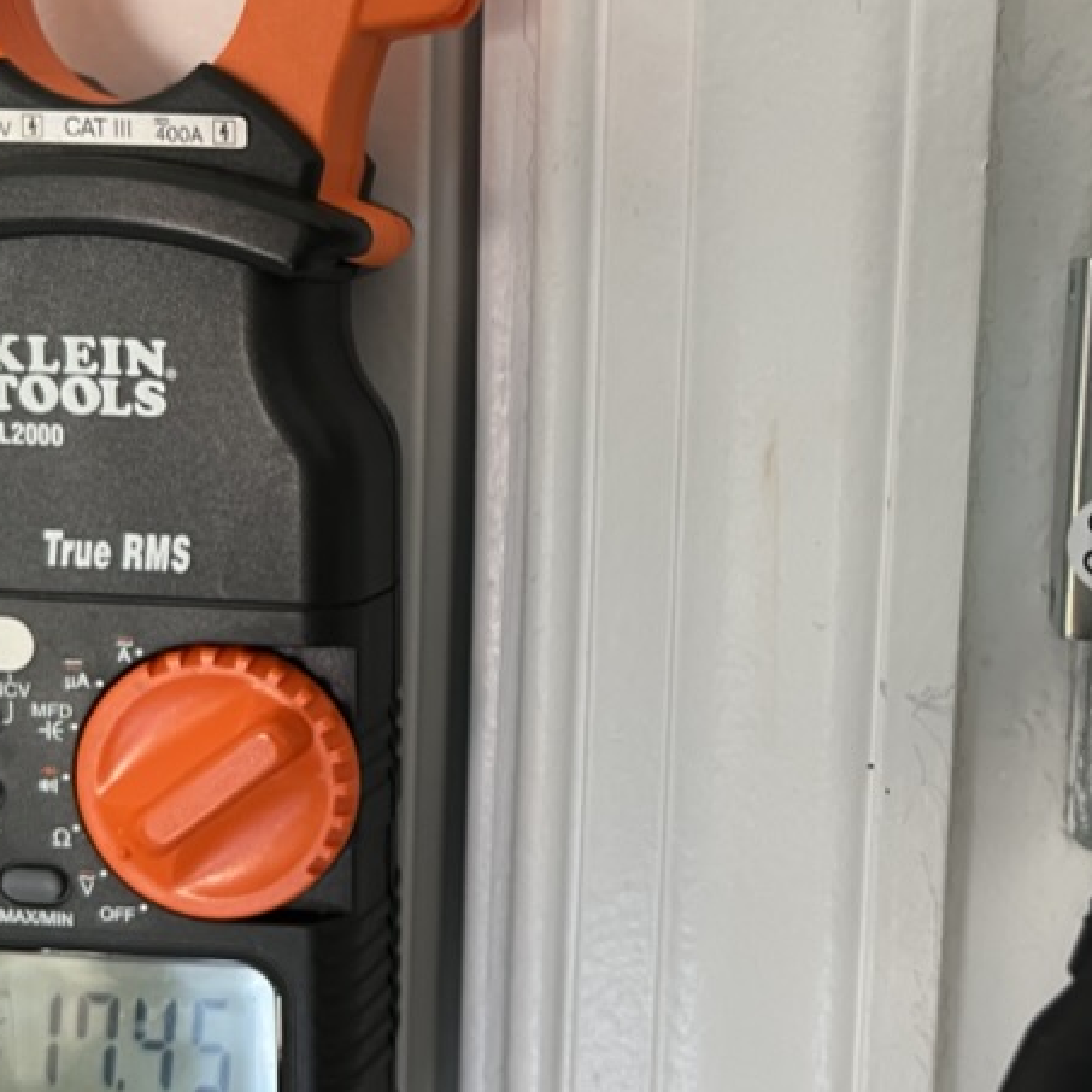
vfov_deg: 32.8
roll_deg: -2.7
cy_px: 517
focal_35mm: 52
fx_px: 1856
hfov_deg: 32.4
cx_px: 774
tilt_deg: -6.4
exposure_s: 1/60
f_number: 1.5
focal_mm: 5.7
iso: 160
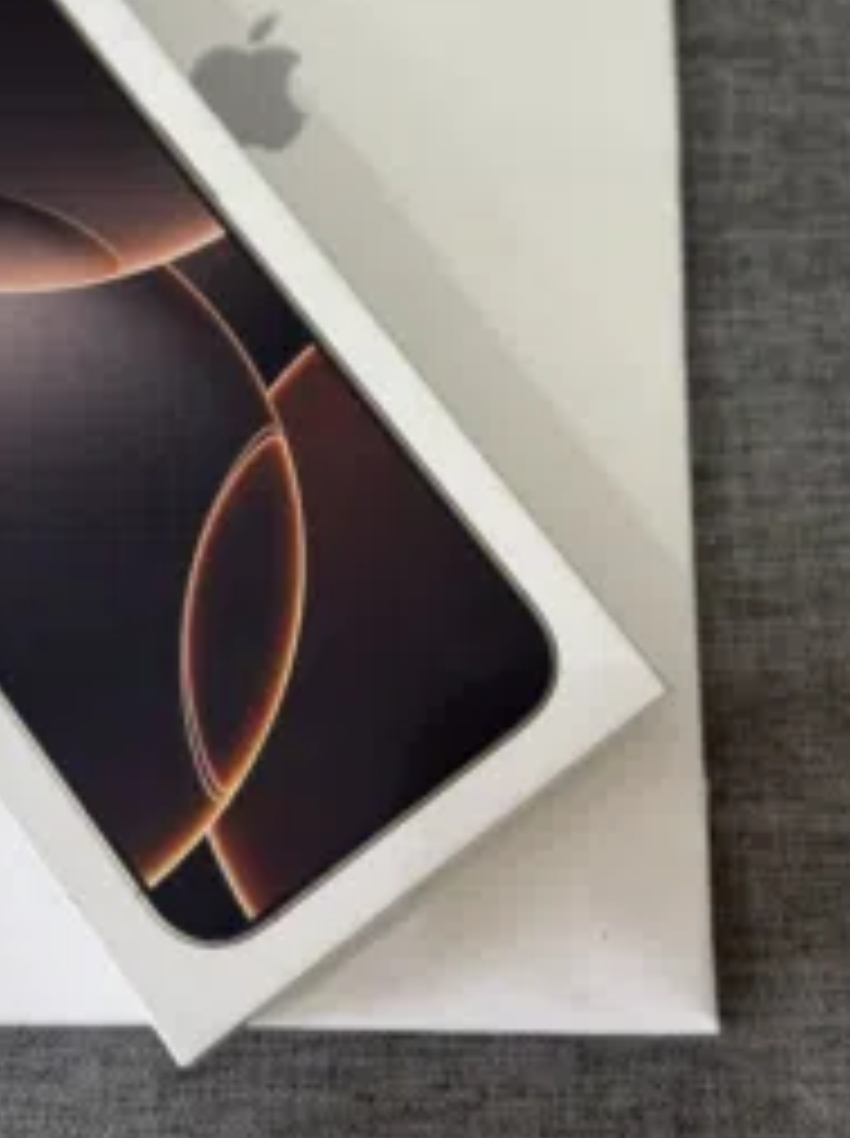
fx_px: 2495
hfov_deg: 19.2
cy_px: 292
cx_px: 220
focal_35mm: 76
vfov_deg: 25.4
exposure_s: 1/100
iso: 80
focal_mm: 6.76
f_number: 1.78
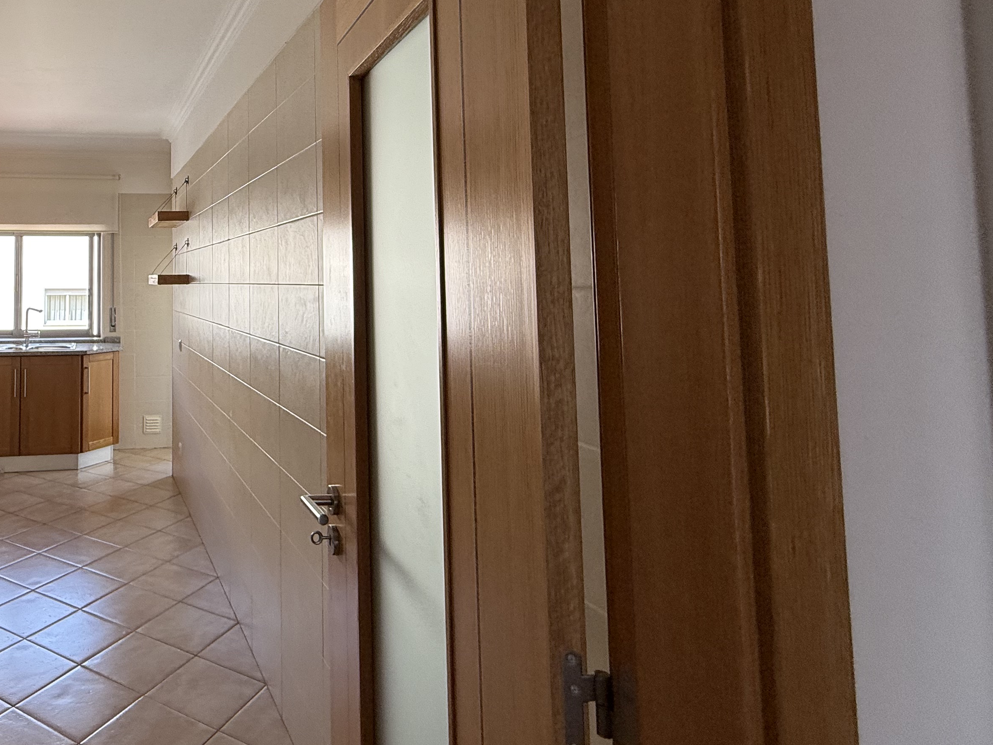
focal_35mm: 24
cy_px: 238
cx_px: 186
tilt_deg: +3.8
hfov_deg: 64.7
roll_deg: -1.2
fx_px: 688
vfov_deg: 55.4
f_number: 2.2
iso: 64
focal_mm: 2.22
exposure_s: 1/118
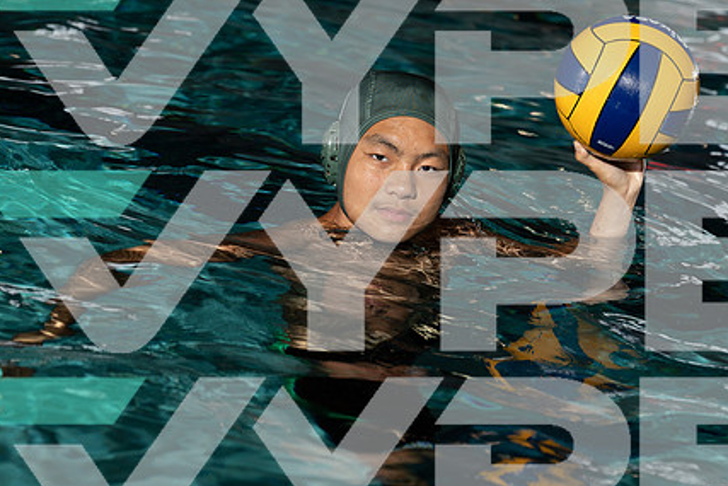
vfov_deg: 14.4
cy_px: 262
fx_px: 1922
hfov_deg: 21.4
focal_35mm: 95
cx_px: 407
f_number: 4
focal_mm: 70
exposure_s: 1/250
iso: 100
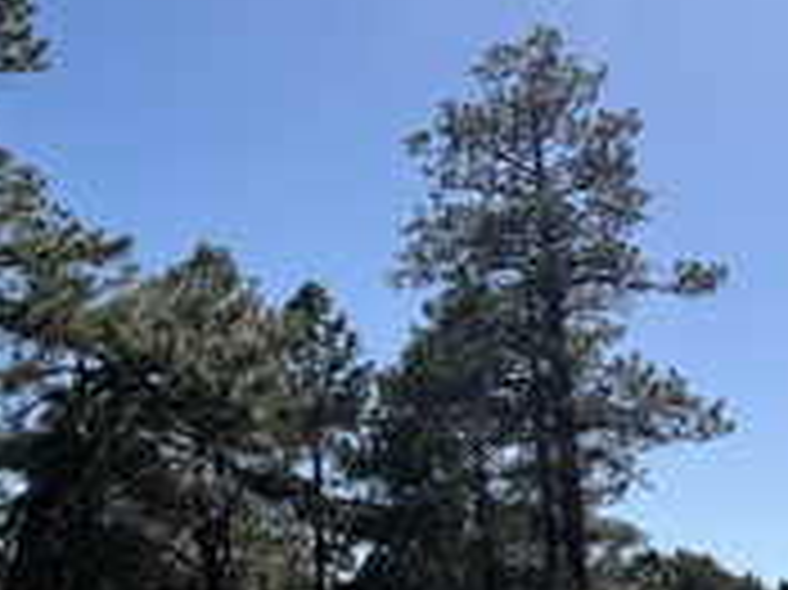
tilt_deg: +16.3
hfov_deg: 32.6
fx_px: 1251
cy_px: 279
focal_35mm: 55
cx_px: 32
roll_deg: -1.7
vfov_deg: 26.5
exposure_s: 1/4673
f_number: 1.78
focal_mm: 6.76
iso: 80
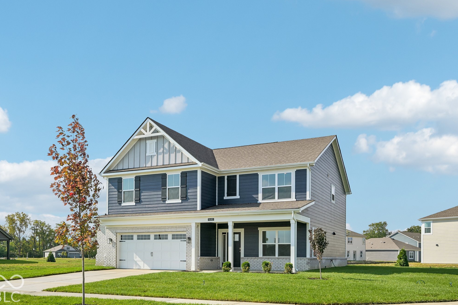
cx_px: 223
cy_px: 149
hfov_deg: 60.3
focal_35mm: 31
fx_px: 394
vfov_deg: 42.3
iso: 100
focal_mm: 30
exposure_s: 1/500
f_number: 8
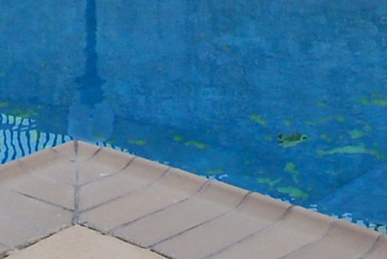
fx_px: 1259
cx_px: 83
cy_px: -327
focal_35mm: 117
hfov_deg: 17.3
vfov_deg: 10.4
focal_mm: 10
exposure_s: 1/250
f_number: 8
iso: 400
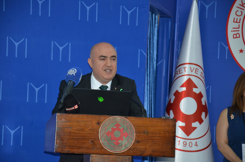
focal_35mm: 158
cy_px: 81
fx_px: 1070
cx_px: 122
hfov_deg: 13.1
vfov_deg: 8.7
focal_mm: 105
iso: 800
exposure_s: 1/60
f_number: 5.6
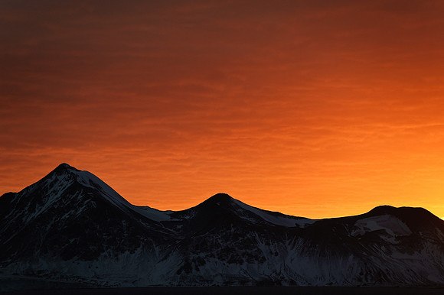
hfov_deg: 11.1
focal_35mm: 185
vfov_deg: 7.4
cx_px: 222
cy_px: 148
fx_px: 2280
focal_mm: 185
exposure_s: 1/250
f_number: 5.6
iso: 200
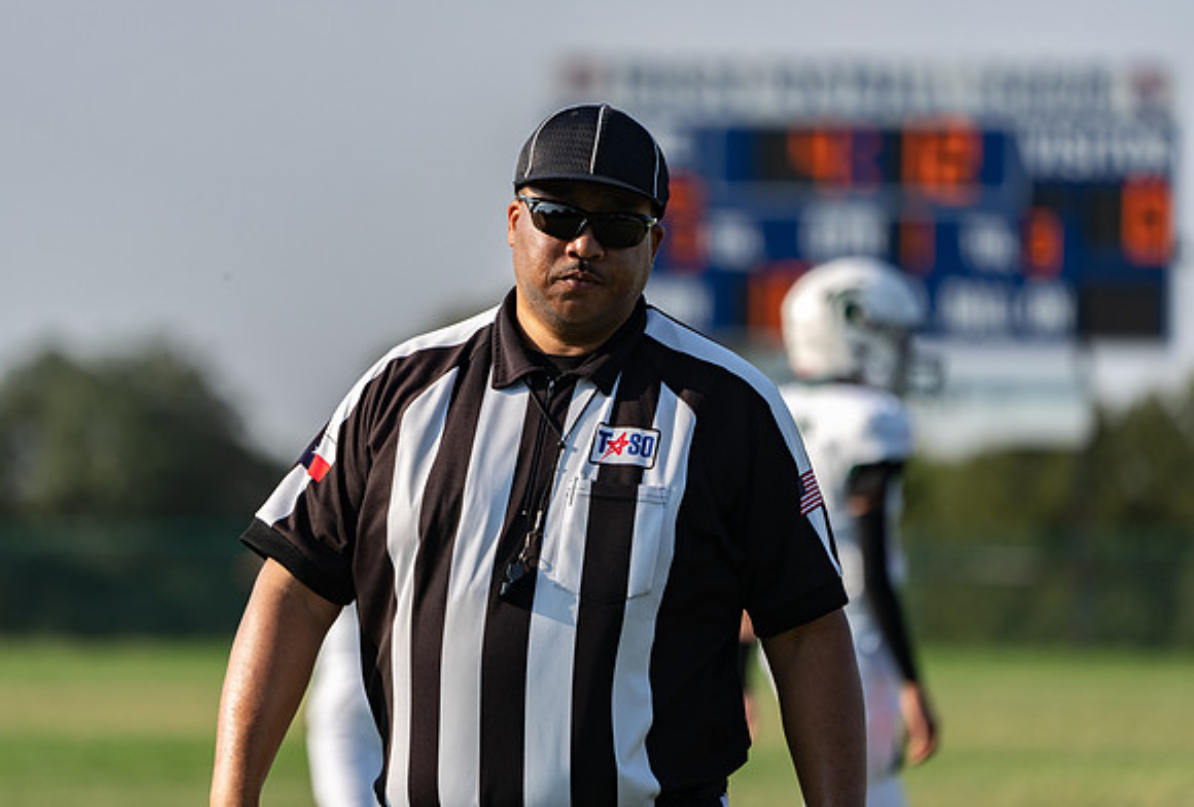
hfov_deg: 5.6
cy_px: 375
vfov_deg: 3.8
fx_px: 12188
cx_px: 551
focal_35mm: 366
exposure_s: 1/1600
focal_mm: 339
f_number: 5.6
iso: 200
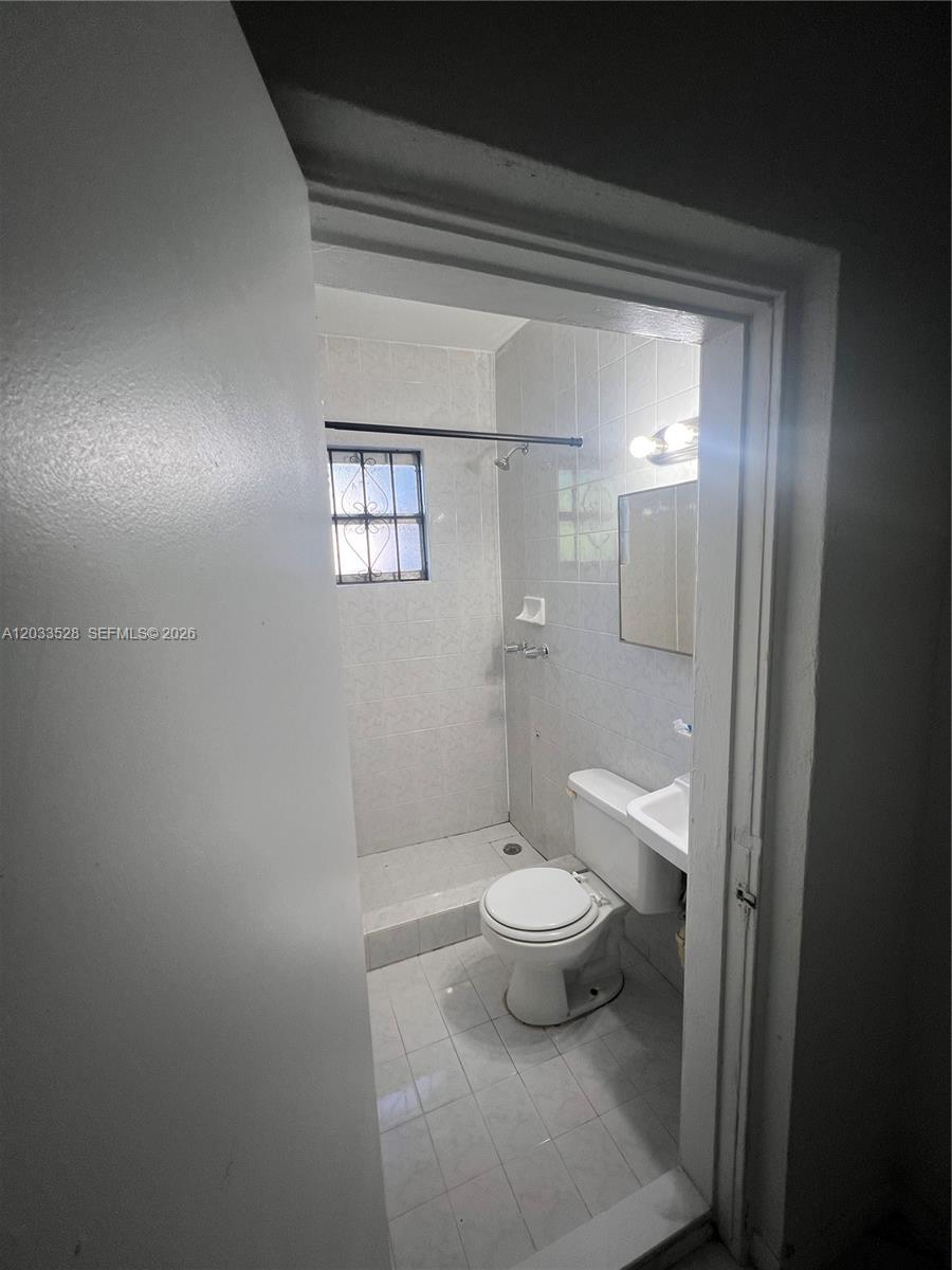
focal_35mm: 13
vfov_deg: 106.2
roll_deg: +2.2
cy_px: 635
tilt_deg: -8.9
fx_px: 477
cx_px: 476
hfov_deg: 89.9
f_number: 1.8
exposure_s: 1/120
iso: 64
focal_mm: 1.57
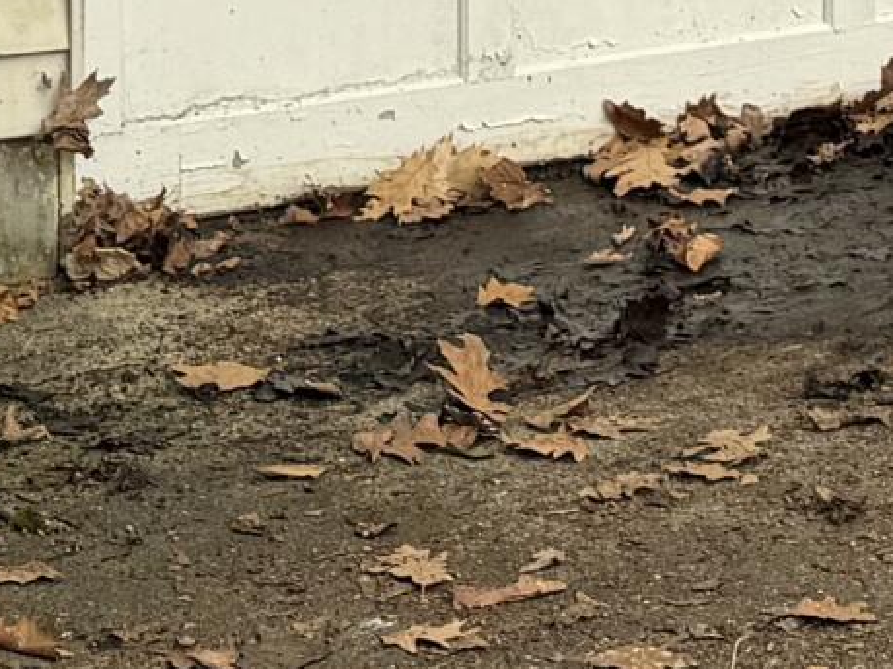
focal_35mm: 157
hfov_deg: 12.6
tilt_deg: +6.8
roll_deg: +2.6
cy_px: -1348
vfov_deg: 8.1
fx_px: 4049
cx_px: 623
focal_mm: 6.76
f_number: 1.78
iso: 80
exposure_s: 1/1271
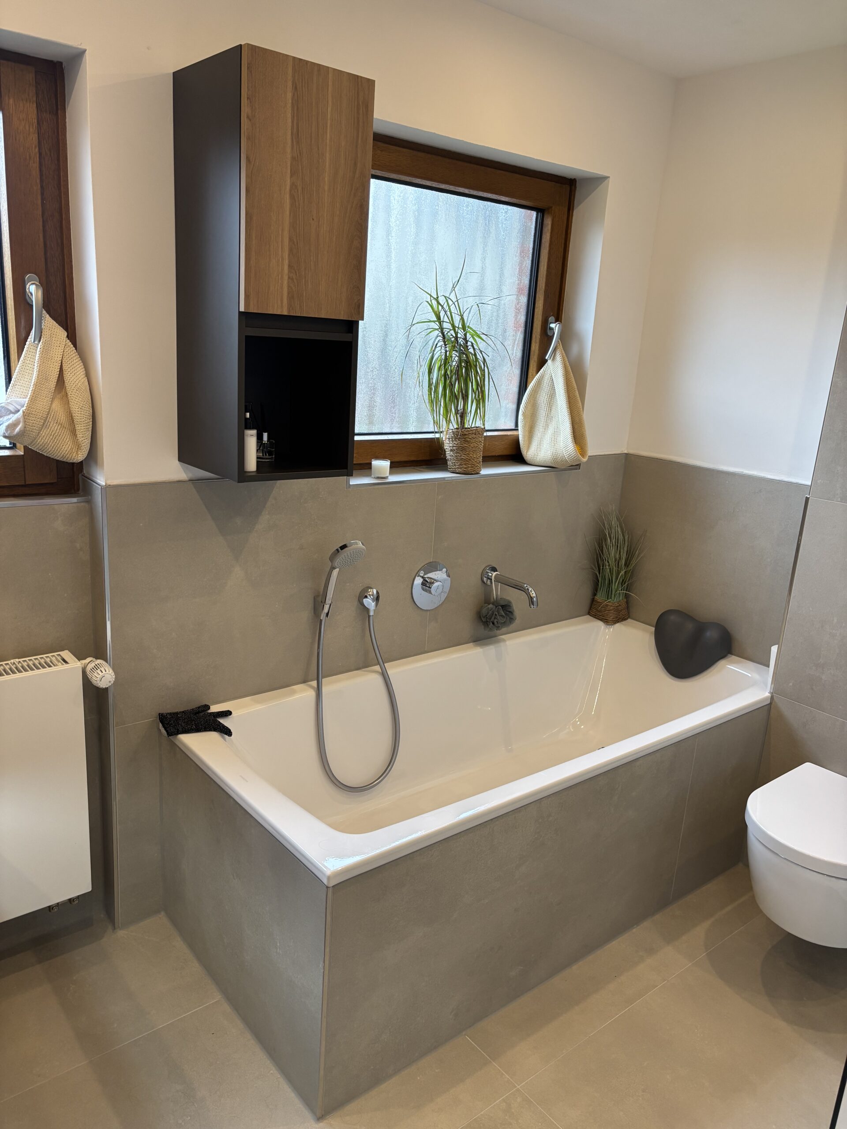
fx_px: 848
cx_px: 424
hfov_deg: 53.1
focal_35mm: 26
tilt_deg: -15.8
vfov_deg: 67.3
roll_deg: -4.3
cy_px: 564
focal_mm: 5.96
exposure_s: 1/100
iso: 125
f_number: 1.6
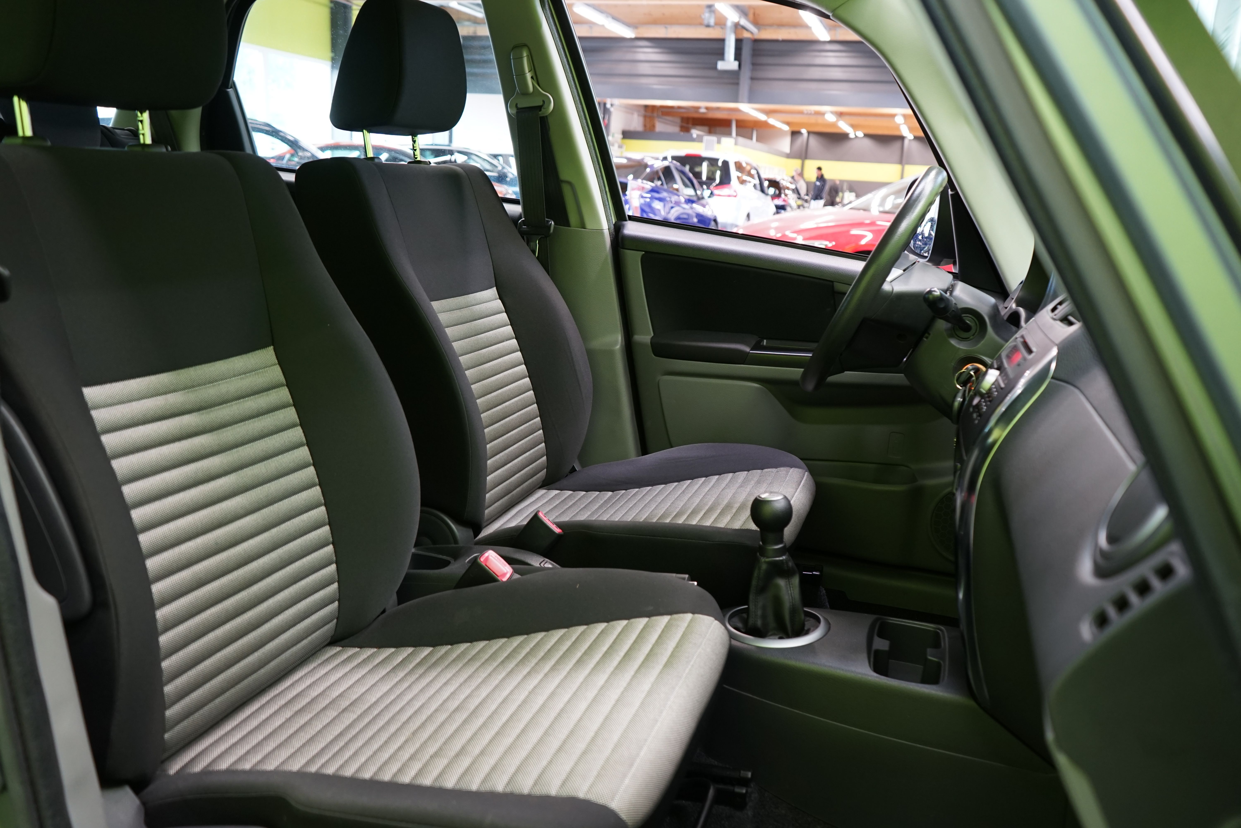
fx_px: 965
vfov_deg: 46.4
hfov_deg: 65.5
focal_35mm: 28
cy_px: 414
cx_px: 620
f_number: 4.5
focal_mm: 28
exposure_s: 1/13
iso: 800
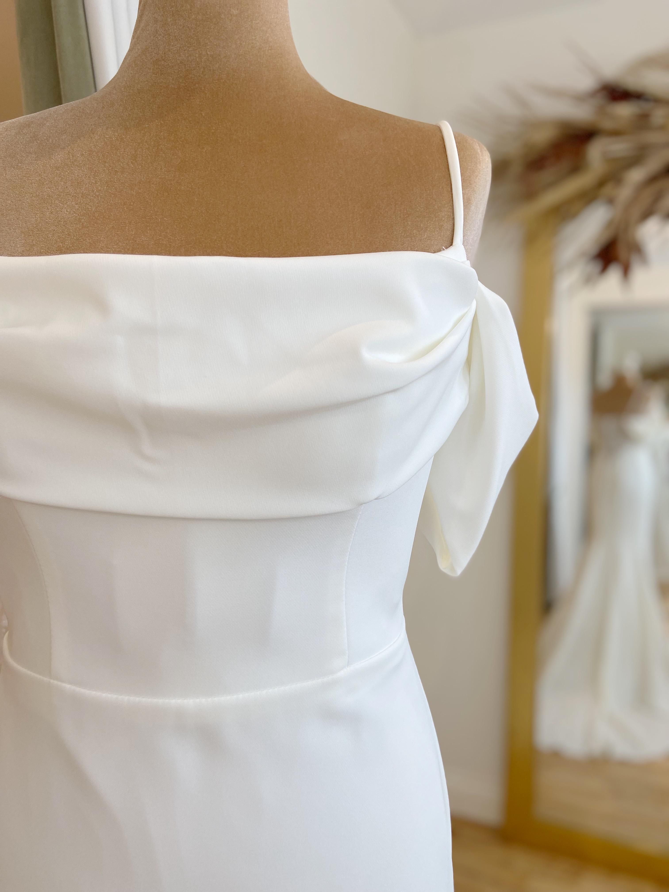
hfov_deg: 53.1
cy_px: 446
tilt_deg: -1.4
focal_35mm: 26
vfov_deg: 67.3
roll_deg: -0.3
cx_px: 334
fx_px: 670
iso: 40
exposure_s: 1/122
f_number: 1.8
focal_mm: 4.25
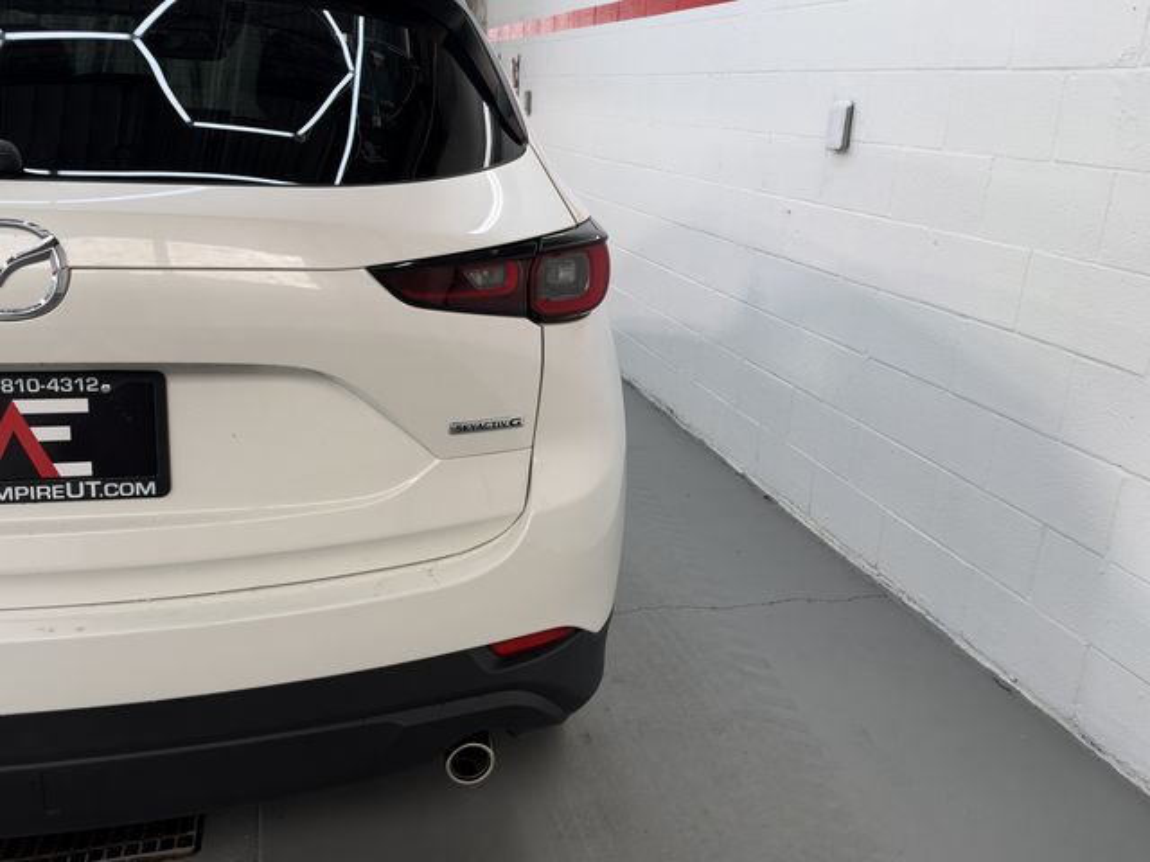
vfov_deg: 46.8
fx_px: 997
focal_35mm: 30
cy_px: 431
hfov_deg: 60.0
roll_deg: +2.9
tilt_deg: -19.8
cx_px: 575
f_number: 1.8
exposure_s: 1/312
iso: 64
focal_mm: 6.93
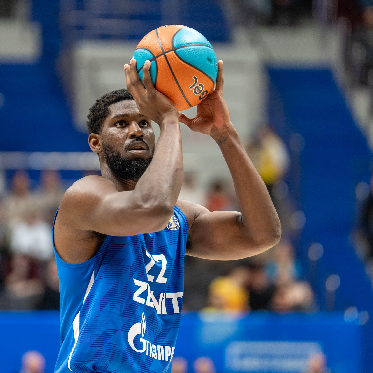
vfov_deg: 6.3
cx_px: 161
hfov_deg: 6.3
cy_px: 173
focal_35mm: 277
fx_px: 3377
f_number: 2.8
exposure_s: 1/1000
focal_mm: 200
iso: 4000
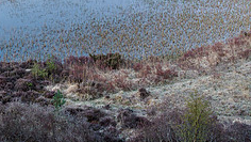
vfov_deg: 15.5
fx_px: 499
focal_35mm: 75
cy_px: -30
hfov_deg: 27.9
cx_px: 74
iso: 200
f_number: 7.1
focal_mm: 14
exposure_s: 2
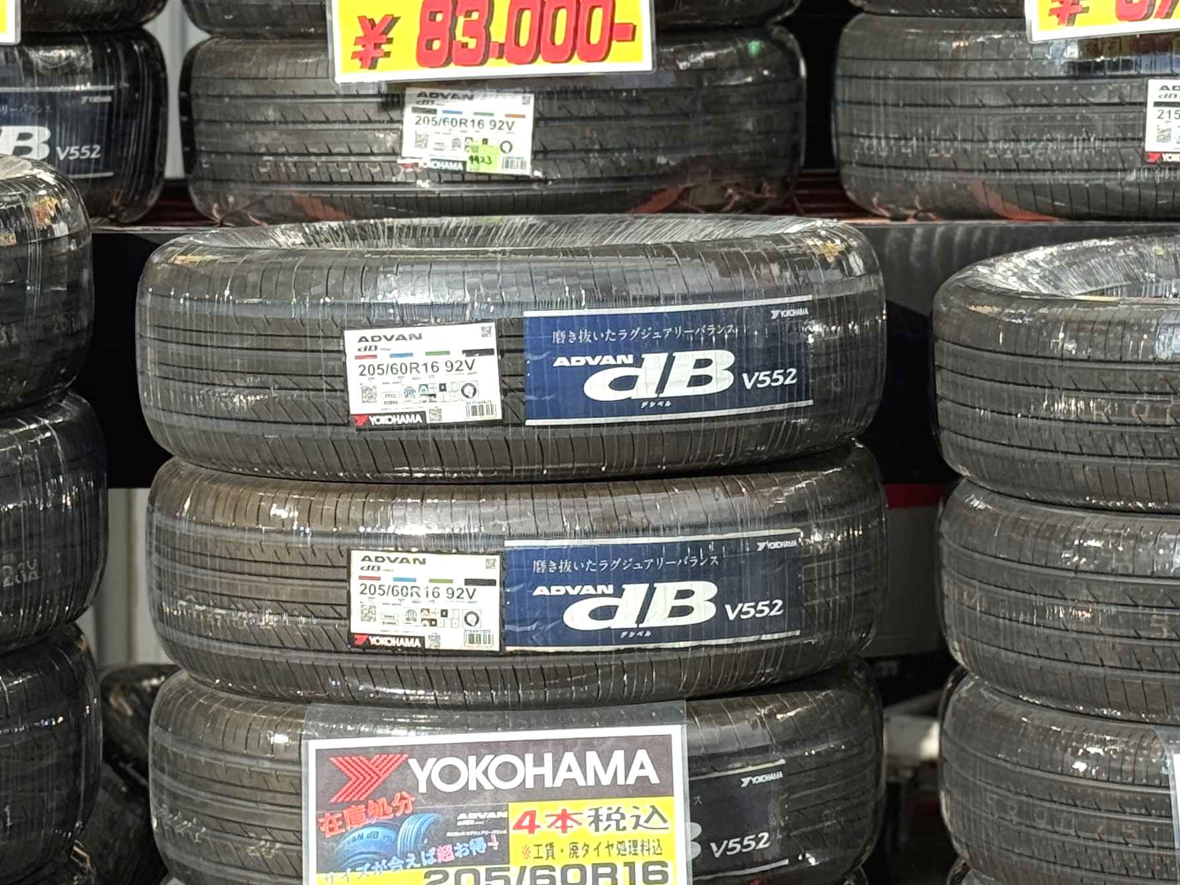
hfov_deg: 18.0
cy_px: 496
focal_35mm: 109
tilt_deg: -10.2
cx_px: 532
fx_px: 3716
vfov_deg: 13.6
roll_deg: -0.3
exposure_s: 1/2179
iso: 64
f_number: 1.78
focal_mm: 6.76
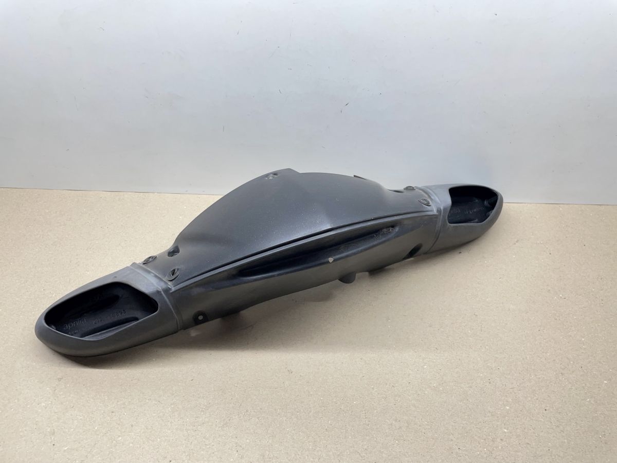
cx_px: 308
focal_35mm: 26
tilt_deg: -45.6
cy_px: 232
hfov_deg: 67.3
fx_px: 463
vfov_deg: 53.1
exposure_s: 1/100
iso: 80
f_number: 1.6
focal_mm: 4.2
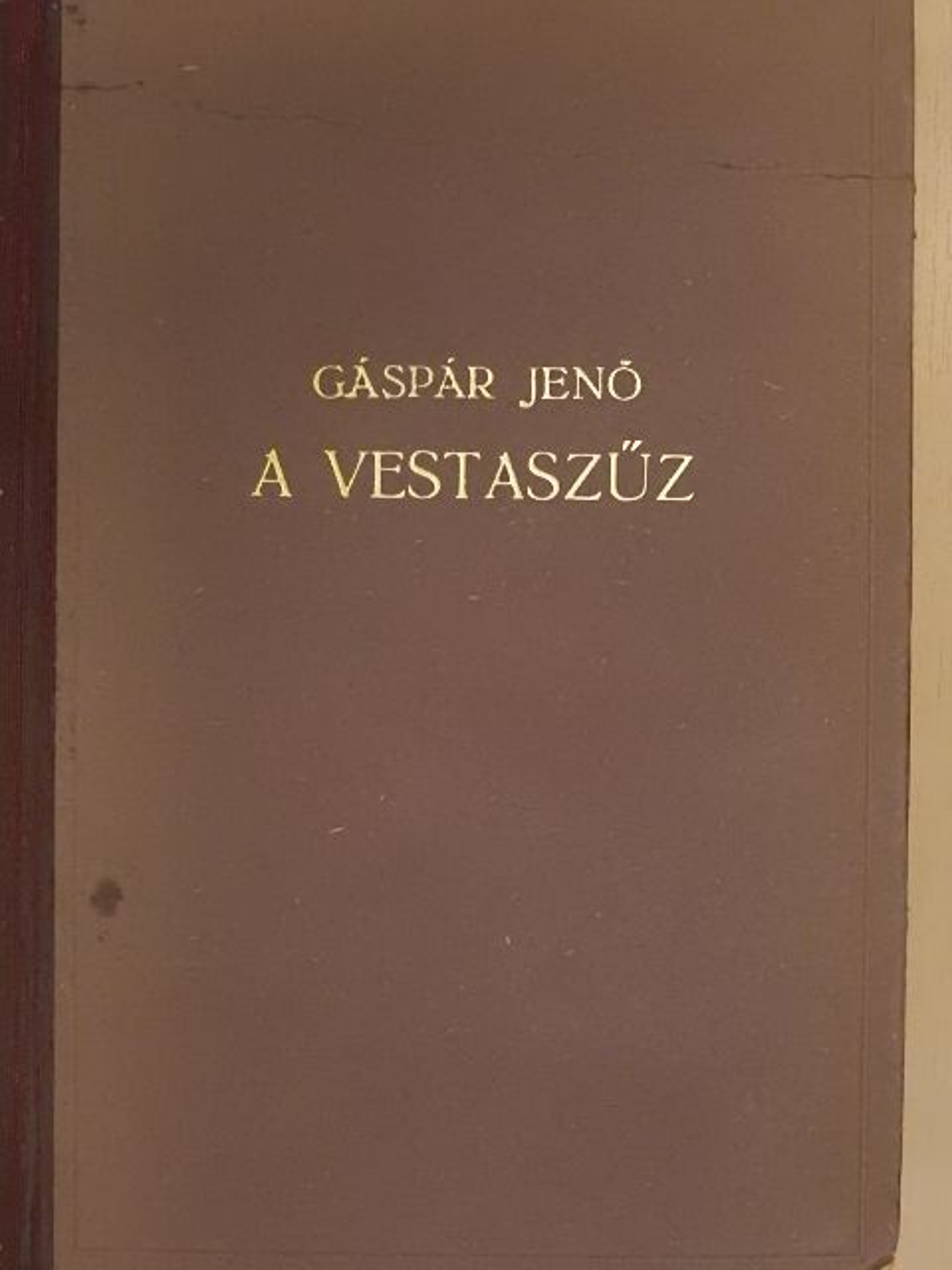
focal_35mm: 85
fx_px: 3117
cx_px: 476
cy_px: 635
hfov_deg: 17.4
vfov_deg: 23.0
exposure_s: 1/125
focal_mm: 15.2
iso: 1600
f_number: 4.5
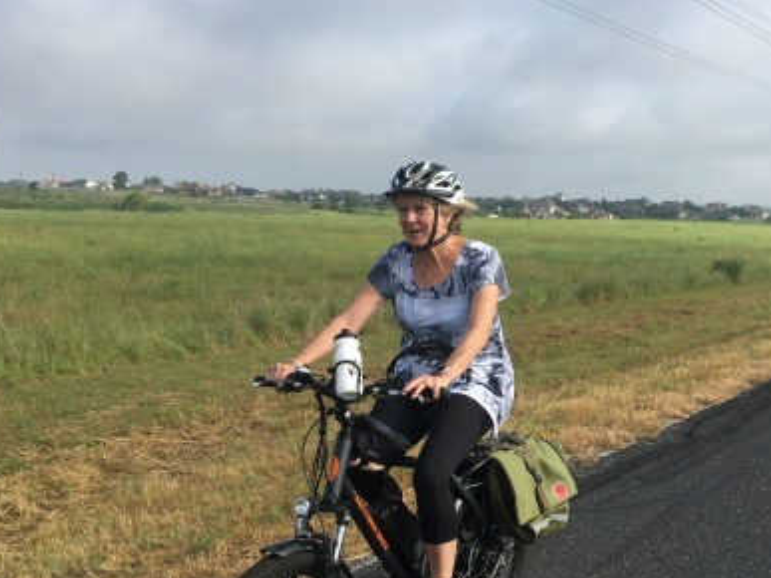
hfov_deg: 38.5
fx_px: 1069
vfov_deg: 30.1
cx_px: 594
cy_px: 379
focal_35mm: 48
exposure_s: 1/1183
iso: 25
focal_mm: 4.15
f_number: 2.2
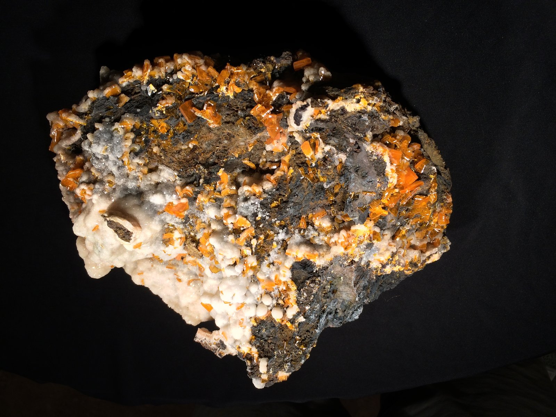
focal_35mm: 29
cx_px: 278
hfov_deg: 61.7
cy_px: 208
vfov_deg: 48.2
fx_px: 466
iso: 32
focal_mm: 4.15
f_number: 2.2
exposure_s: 1/60
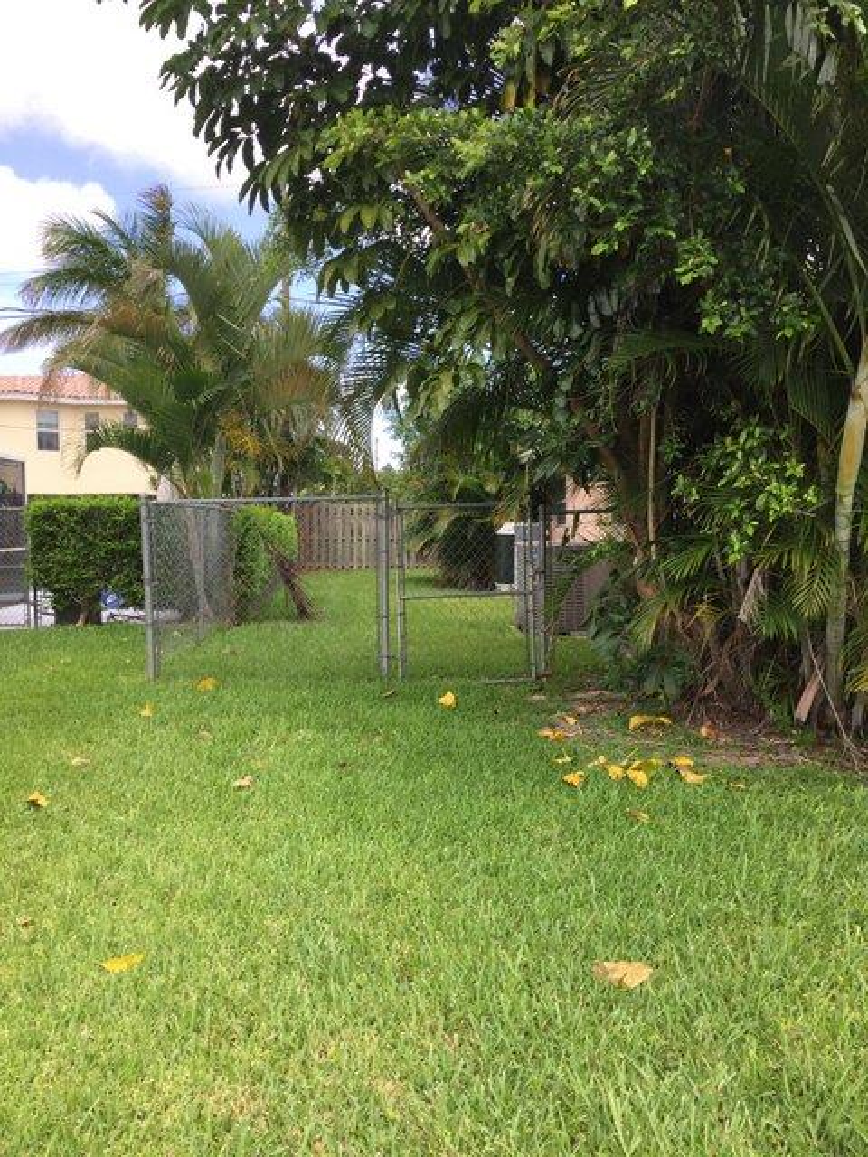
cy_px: 578
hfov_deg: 48.2
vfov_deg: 61.7
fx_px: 970
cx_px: 434
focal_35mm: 29
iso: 32
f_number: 2.2
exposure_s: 1/608
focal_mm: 4.15
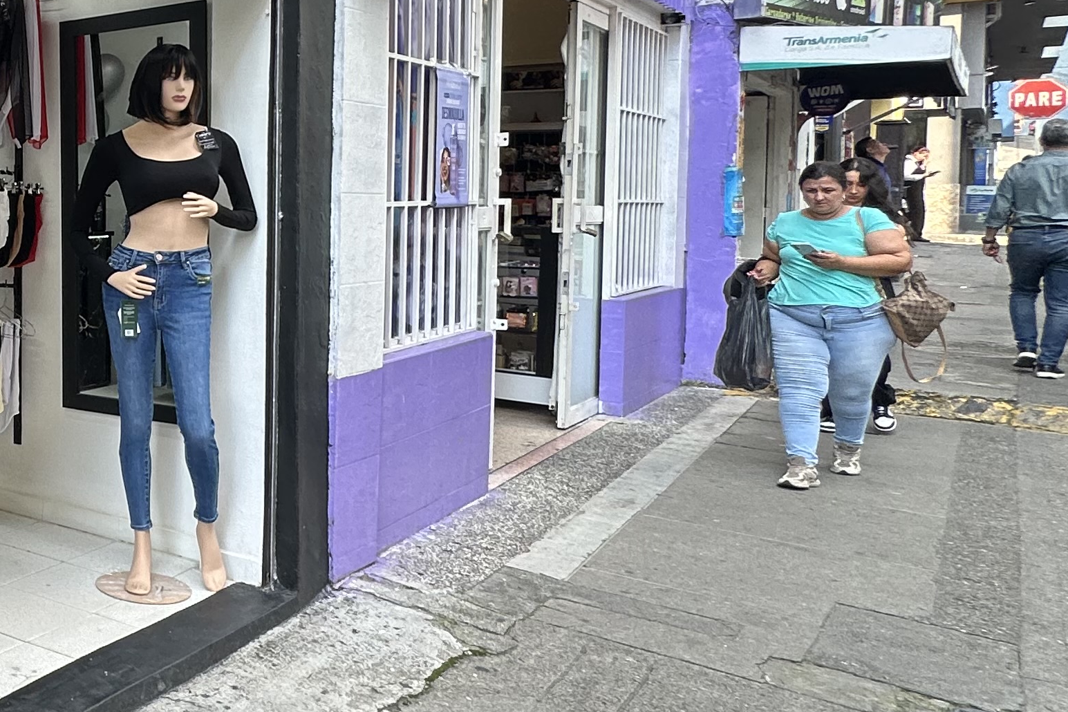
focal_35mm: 38
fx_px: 1127
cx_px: -212
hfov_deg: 38.0
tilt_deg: -2.9
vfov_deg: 34.7
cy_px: 230
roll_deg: -0.1
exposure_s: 1/163
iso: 40
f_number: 2.2
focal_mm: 2.22
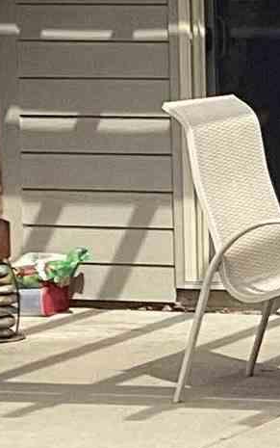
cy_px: 199
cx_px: 762
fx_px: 2647
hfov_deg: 5.7
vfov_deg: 9.7
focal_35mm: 217
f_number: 2.4
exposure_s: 1/727
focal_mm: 3.3
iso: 25
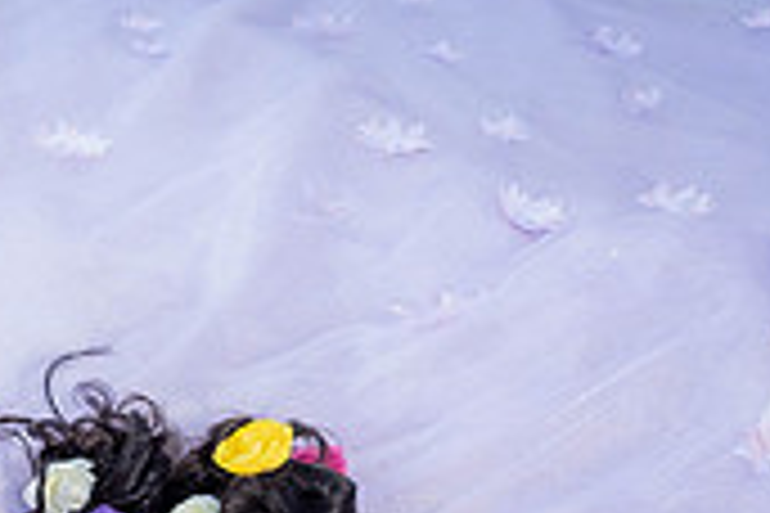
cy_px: 646
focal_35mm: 102
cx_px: -455
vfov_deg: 13.0
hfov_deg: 17.5
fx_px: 2181
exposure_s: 1/500
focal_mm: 20
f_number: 2.8
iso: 125
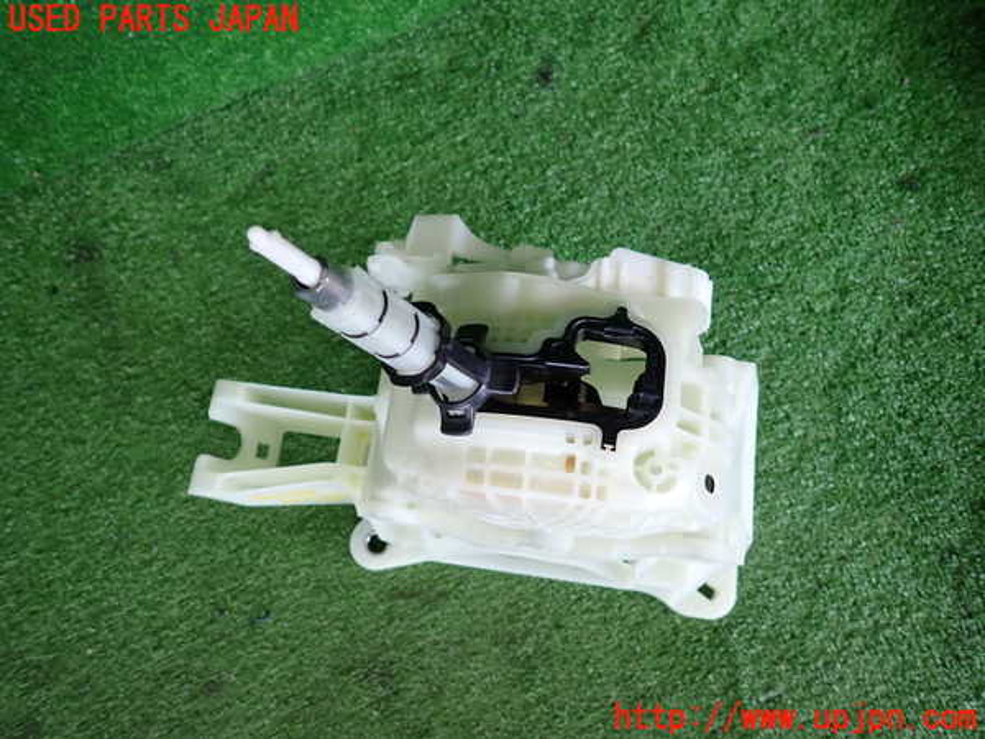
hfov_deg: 69.4
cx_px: 492
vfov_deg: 54.9
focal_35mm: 25
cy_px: 370
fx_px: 711
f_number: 2
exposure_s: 1/125
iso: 200
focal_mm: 4.5
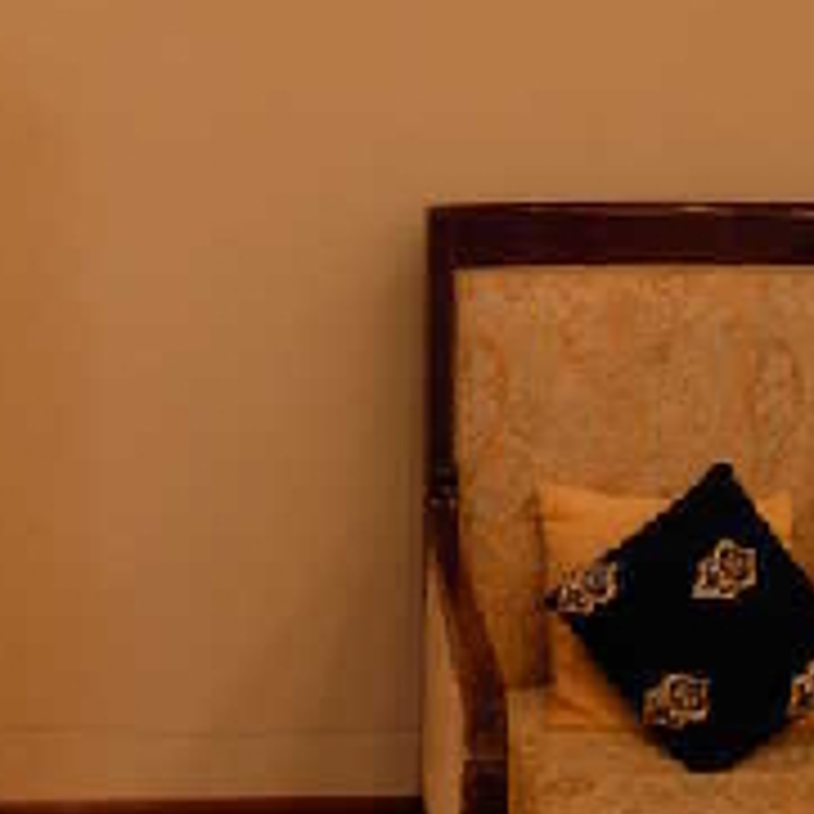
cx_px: 126
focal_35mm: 89
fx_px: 2368
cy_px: 58
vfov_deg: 19.1
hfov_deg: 19.2
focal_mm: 6.3
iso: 79
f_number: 2.9
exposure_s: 1/4.1
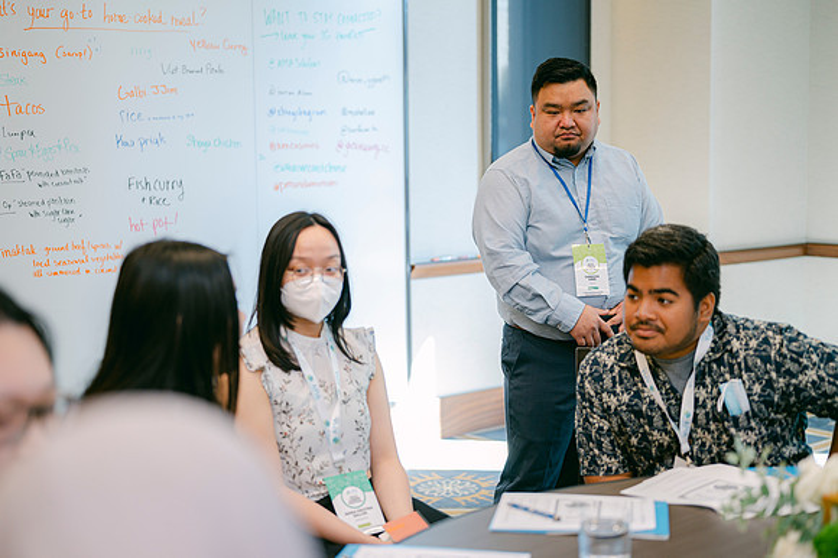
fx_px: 1176
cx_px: 419
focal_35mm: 51
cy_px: 279
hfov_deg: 39.2
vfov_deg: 26.7
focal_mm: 50
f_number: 2
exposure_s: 1/125
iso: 500
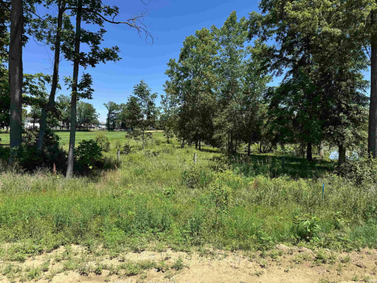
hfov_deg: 71.6
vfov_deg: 56.8
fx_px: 261
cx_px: 188
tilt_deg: -3.6
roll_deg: -0.3
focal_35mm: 24
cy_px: 142
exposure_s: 1/2959
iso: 80
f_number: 1.78
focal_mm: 6.76
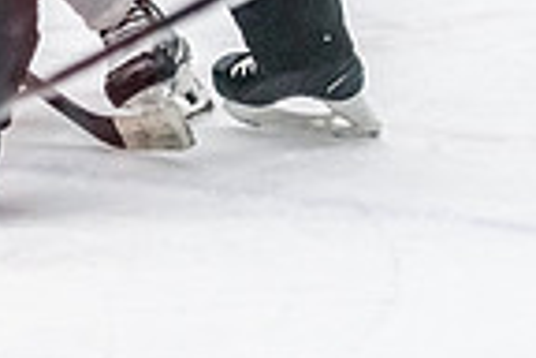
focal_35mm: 453
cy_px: -304
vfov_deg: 3.0
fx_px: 6744
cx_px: -411
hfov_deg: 4.5
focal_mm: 98
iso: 4000
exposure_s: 1/800
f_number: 2.8
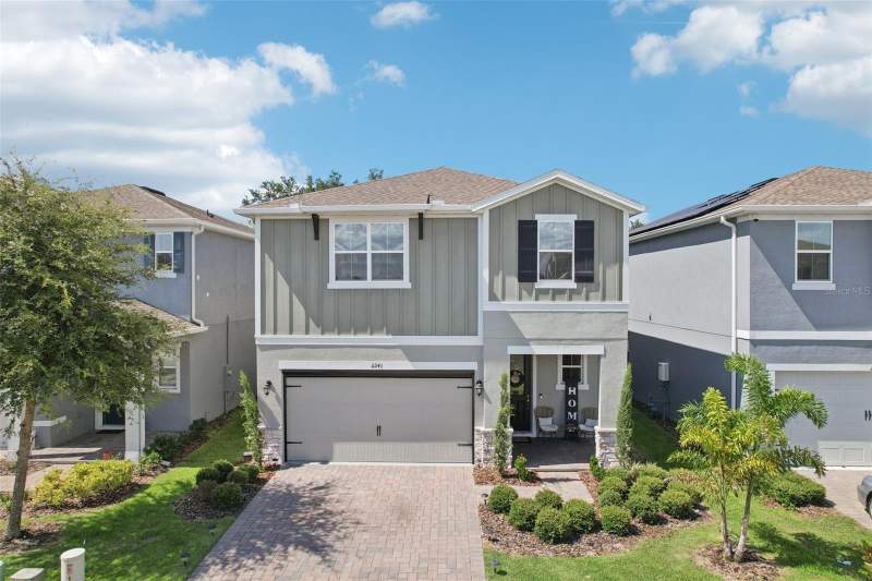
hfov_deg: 78.6
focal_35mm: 22
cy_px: 290
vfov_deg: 57.2
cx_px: 436
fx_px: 533
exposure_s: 1/1600
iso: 110
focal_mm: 8.38
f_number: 2.8
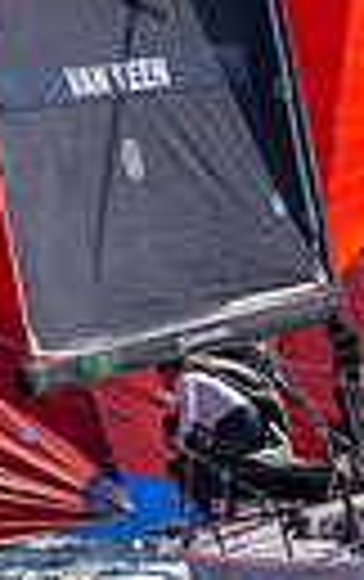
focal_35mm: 1420
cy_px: -144
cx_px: 283
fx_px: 22464
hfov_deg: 0.9
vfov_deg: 1.5
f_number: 5
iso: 200
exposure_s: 1/2000
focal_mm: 400
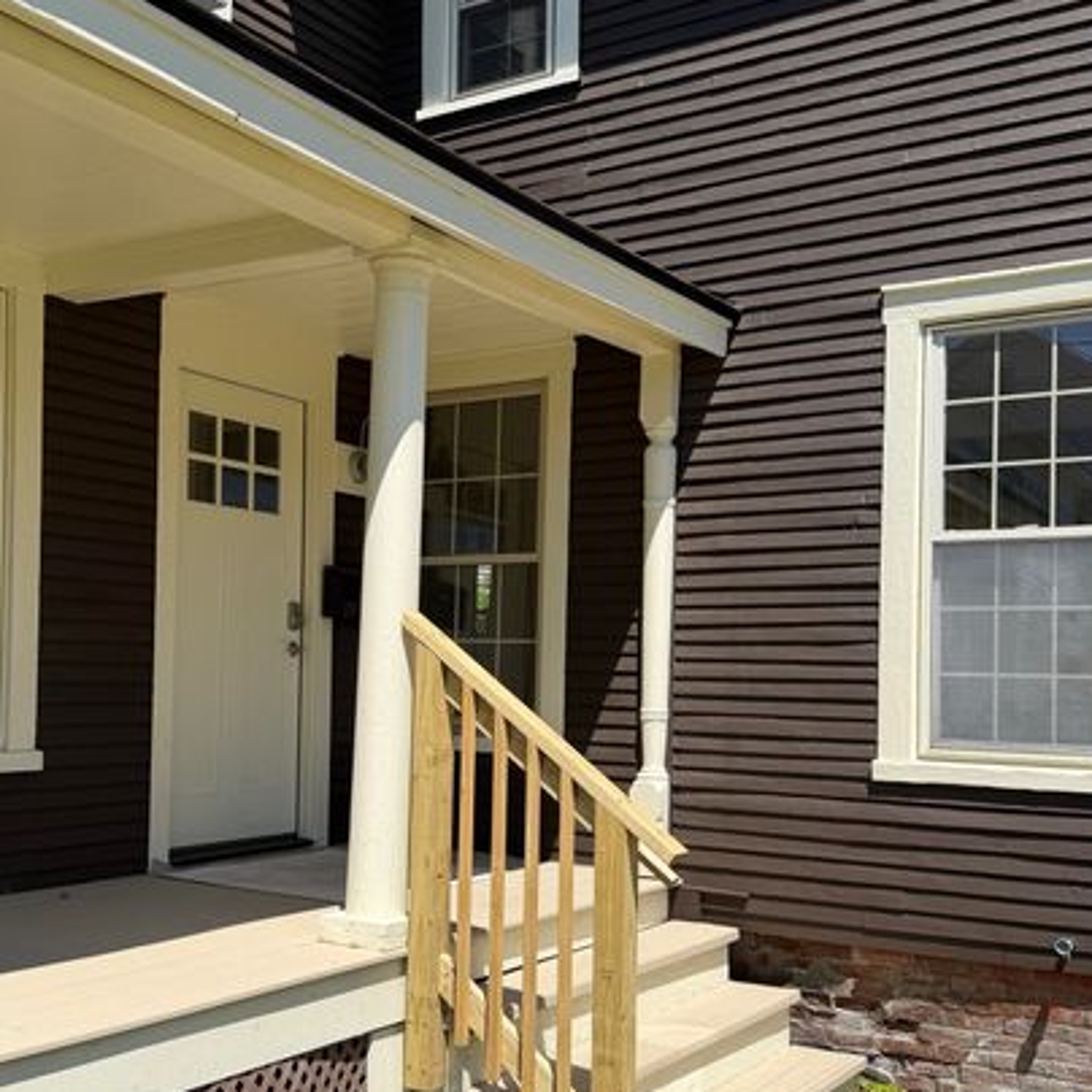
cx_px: 460
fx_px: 1249
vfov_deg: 47.2
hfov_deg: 47.1
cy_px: 558
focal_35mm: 35
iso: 80
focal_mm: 6.76
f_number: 1.78
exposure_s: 1/4405
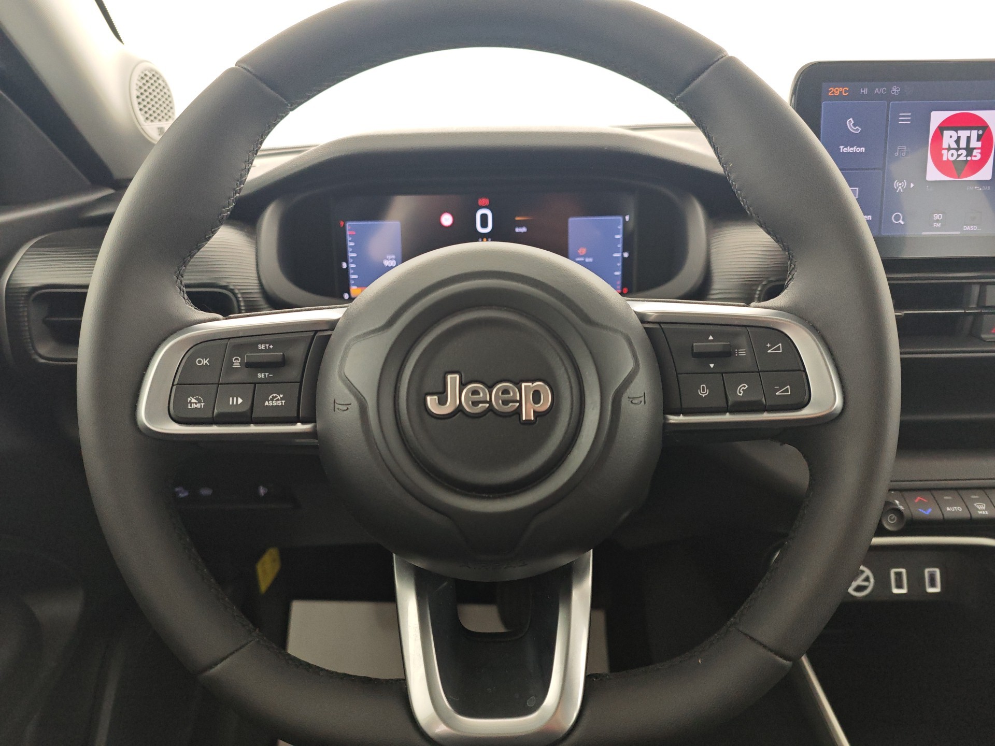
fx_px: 661
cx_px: 498
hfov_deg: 73.9
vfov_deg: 58.9
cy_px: 373
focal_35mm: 23
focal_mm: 6.55
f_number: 1.6
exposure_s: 1/100
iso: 252
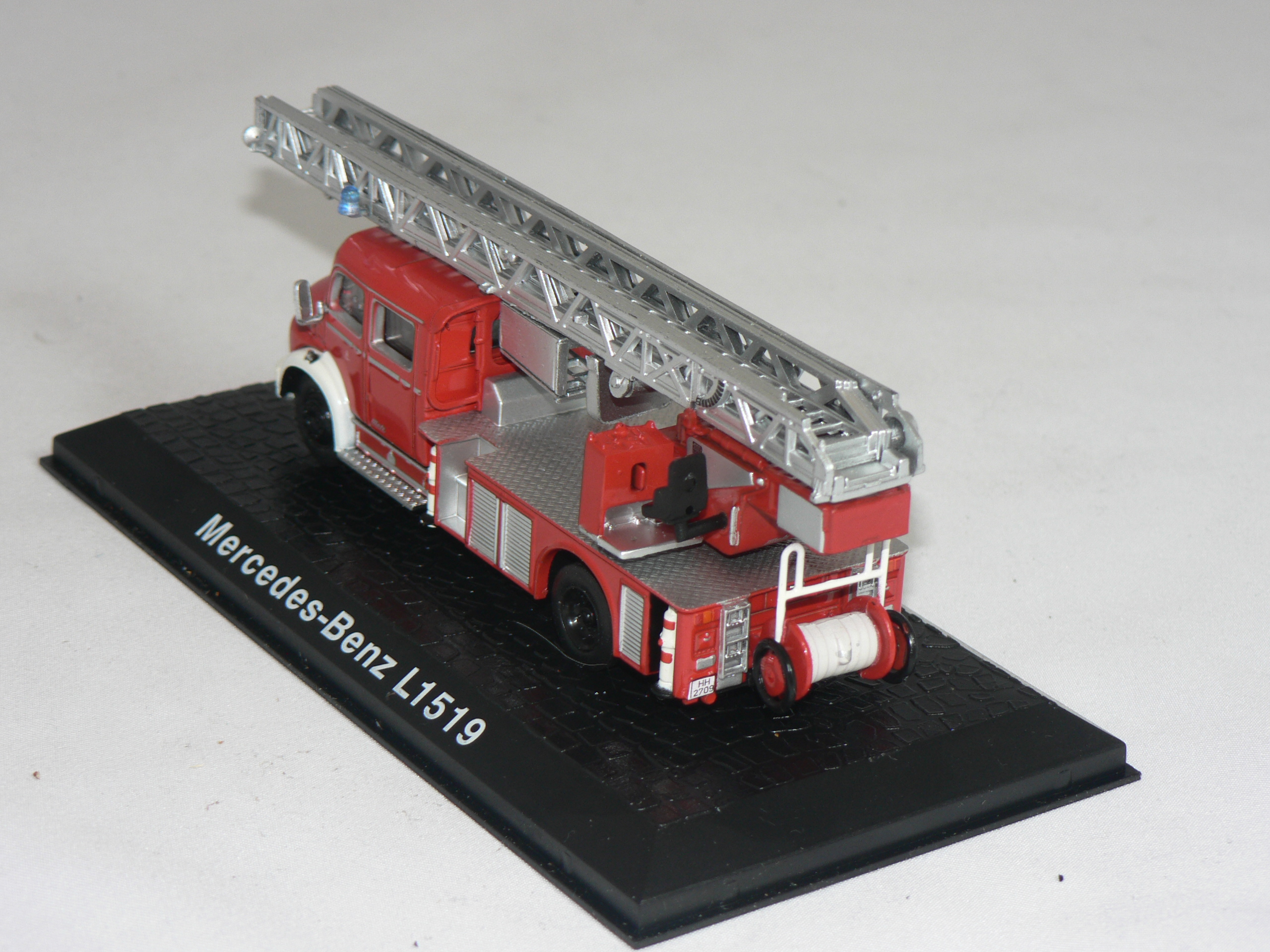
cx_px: 635
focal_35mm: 95
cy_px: 476
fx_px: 3485
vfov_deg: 15.6
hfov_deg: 20.7
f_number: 3.2
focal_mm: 15.8
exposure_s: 1/60
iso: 80
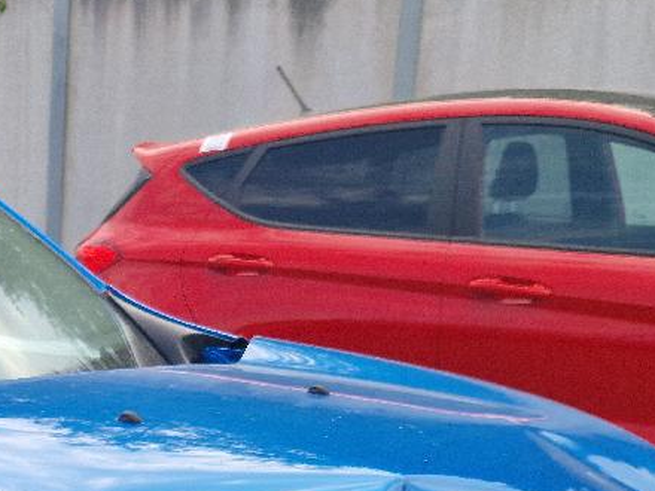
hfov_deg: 18.2
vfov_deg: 14.4
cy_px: 803
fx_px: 1779
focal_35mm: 94
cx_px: -369
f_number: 1.8
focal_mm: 5.4
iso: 50
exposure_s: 1/714
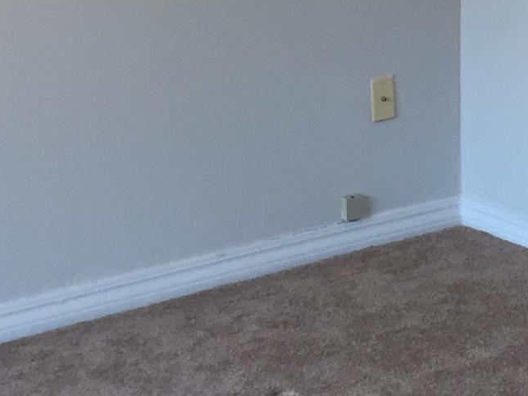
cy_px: -189
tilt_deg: -7.4
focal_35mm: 135
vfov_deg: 10.6
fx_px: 2059
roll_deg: -0.2
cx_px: 553
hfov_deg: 14.3
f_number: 2.2
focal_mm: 4.15
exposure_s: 1/120
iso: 50
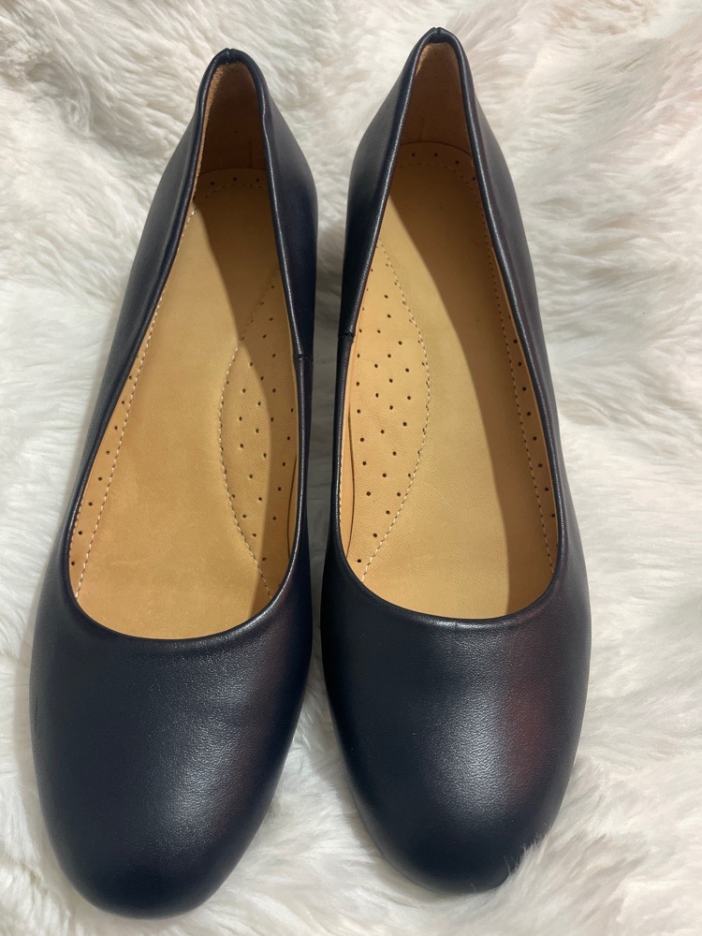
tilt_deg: -54.0
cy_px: 468
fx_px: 703
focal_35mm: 26
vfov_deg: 67.3
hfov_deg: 53.1
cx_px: 351
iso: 200
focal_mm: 4.2
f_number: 1.6
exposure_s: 1/50
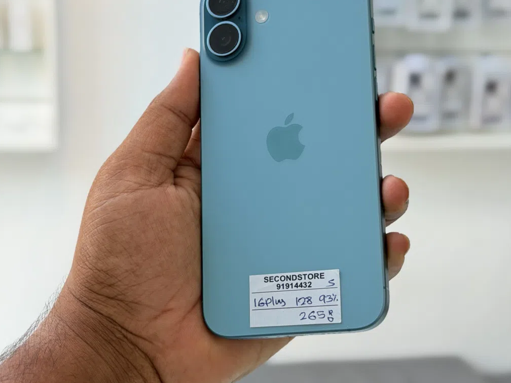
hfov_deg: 29.8
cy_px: 196
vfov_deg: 22.6
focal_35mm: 65
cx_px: 256
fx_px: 960
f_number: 1.78
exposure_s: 1/270
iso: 64
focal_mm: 6.76
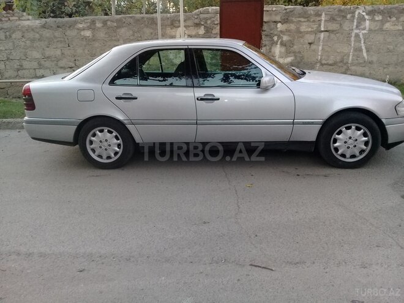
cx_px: 202
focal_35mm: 31
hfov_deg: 58.4
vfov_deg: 45.4
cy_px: 152
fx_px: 362
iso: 80
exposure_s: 1/50
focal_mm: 3.3
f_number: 2.2
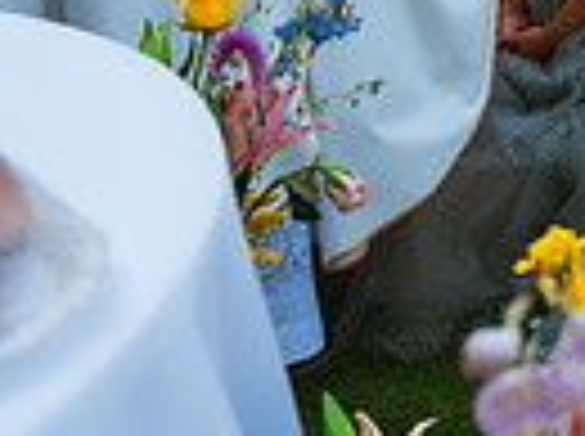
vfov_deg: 13.5
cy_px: -205
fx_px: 1737
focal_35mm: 103
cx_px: 1012
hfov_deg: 16.4
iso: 100
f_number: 2.8
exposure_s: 1/800
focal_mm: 24
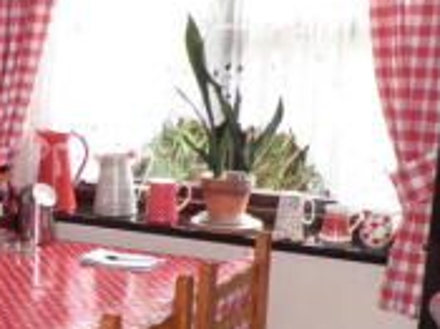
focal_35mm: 80
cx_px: -62
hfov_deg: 22.8
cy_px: 250
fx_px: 1016
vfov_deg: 18.3
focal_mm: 4.3
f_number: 3.3
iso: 250
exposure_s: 1/30
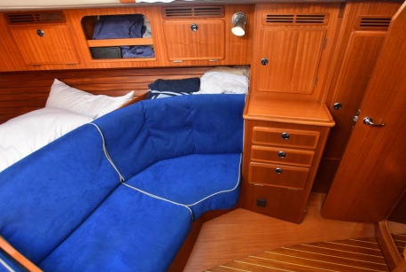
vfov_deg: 67.6
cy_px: 130
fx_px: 203
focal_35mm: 18
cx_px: 216
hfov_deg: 89.8
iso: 640
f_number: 4
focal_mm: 10
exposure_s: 1/60
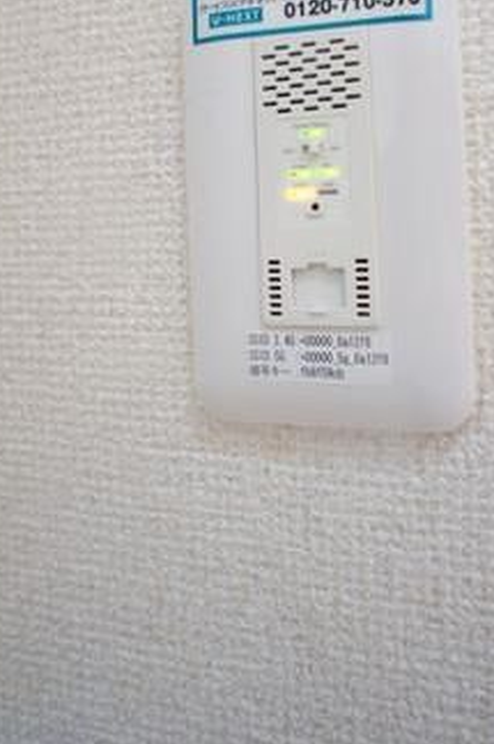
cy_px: 188
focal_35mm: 37
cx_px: 310
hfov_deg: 35.6
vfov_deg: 49.9
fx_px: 764
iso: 250
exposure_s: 1/30
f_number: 2.8
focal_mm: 16
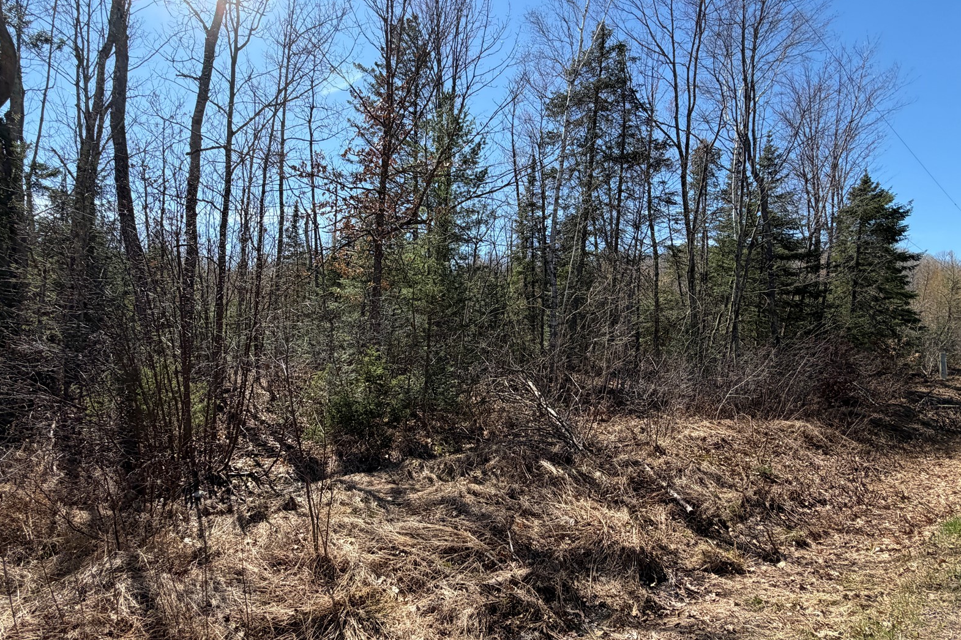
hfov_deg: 86.9
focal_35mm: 19
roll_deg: -2.0
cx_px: 457
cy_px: 324
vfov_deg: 64.5
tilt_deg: +0.0
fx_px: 507
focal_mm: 2.22
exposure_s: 1/770
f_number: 2.2
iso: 40
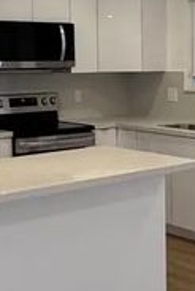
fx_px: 657
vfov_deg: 24.9
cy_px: 98
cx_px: 165
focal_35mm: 81
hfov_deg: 16.7
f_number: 2.2
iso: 125
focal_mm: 2.22
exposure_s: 1/120
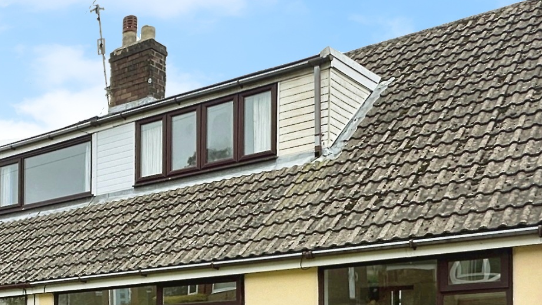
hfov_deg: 40.5
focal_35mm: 48
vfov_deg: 22.2
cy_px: 404
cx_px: 84
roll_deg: +2.6
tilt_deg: -3.1
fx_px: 690
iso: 40
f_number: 2.2
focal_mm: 2.22
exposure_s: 1/100
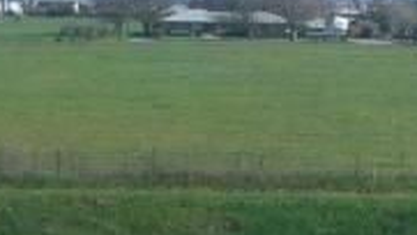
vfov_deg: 8.3
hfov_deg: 14.6
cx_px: 373
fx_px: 1615
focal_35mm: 146
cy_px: 134
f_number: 5.6
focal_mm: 7.9
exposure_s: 1/250
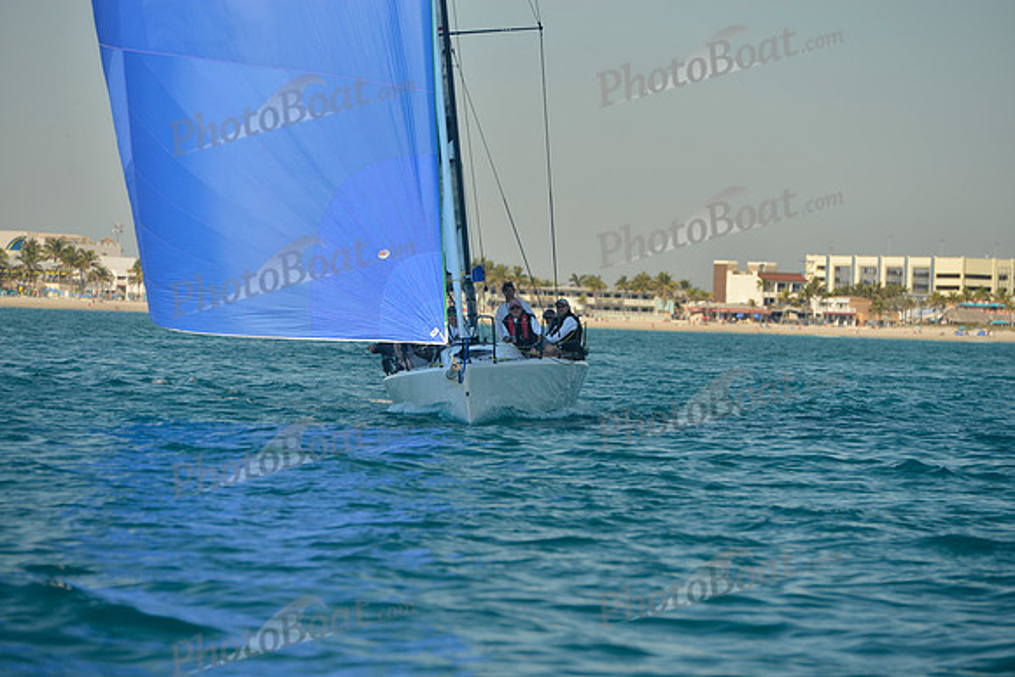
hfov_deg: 10.3
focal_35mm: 200
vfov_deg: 6.9
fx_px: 5640
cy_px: 338
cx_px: 508
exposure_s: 1/640
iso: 200
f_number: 7.1
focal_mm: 200
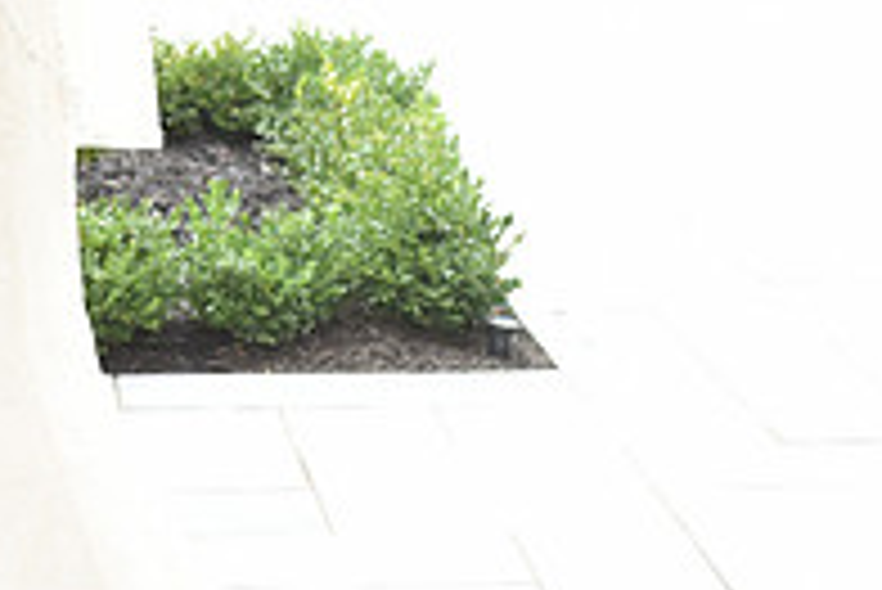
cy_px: -178
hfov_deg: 12.6
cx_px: 216
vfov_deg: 8.3
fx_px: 3996
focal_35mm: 163
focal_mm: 55
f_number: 5.6
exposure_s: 1/250
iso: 1000
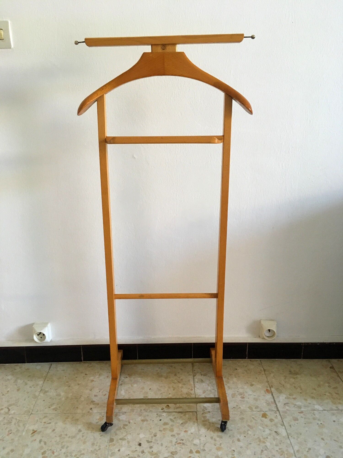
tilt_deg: -17.6
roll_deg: +1.0
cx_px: 172
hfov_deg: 48.2
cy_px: 229
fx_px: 383
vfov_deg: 61.7
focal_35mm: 29
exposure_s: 1/33
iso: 160
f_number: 2.2
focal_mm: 4.15
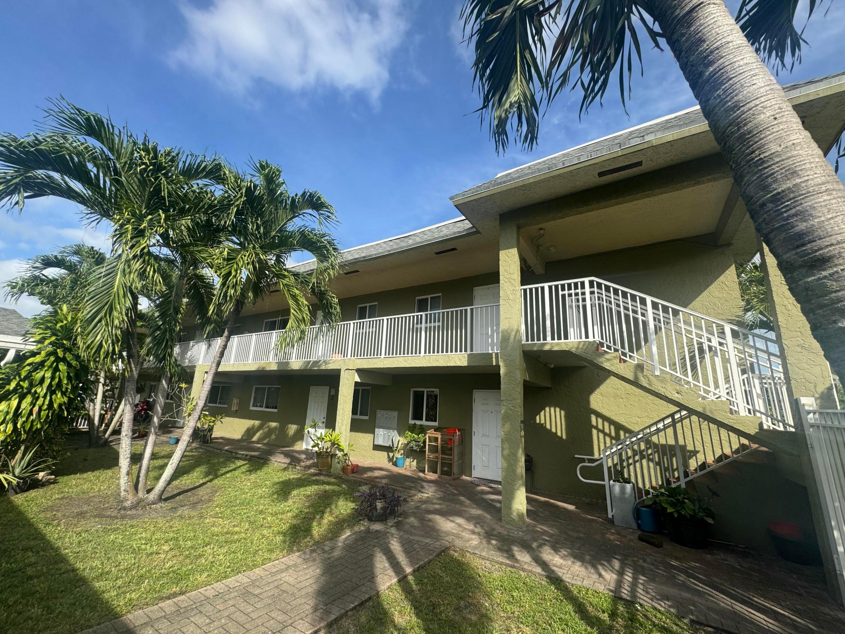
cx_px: 422
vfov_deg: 85.7
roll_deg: -3.4
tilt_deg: +14.9
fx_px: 342
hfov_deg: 102.1
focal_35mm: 14
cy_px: 317
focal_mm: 2.22
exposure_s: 1/1370
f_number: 2.2
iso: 50
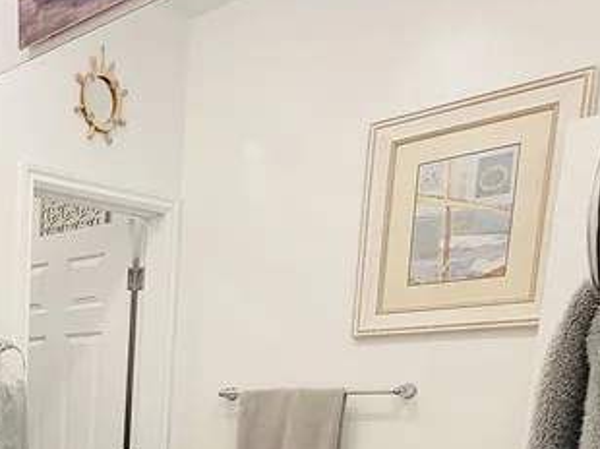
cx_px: -137
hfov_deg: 34.3
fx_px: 745
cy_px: 536
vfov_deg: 29.1
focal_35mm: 43
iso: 125
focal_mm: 2.2
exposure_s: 1/60.2
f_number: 2.2
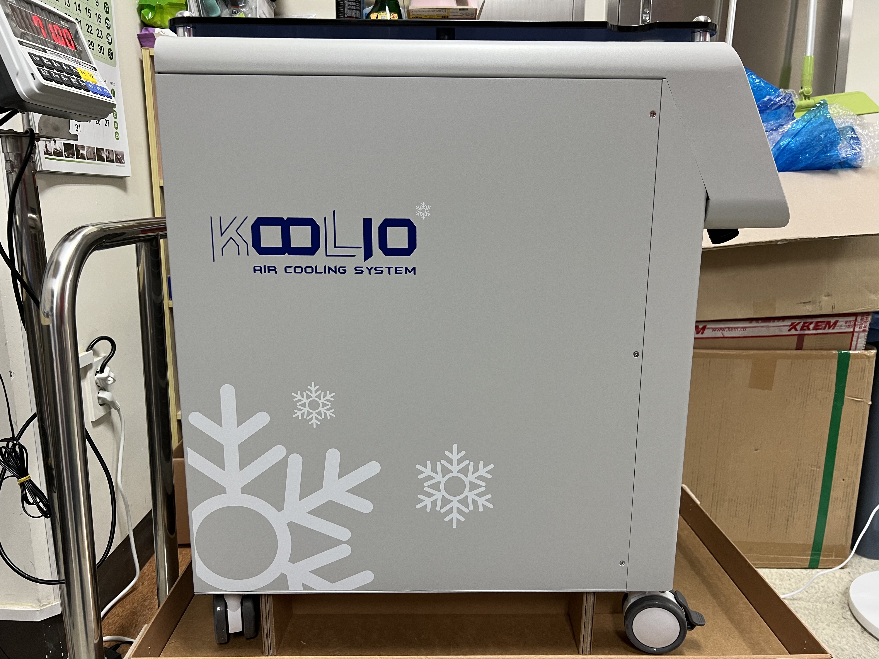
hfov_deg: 67.3
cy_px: 330
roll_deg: -0.2
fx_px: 660
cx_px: 440
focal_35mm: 26
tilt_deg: -11.1
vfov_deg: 53.1
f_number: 1.5
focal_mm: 5.7
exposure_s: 1/60
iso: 125
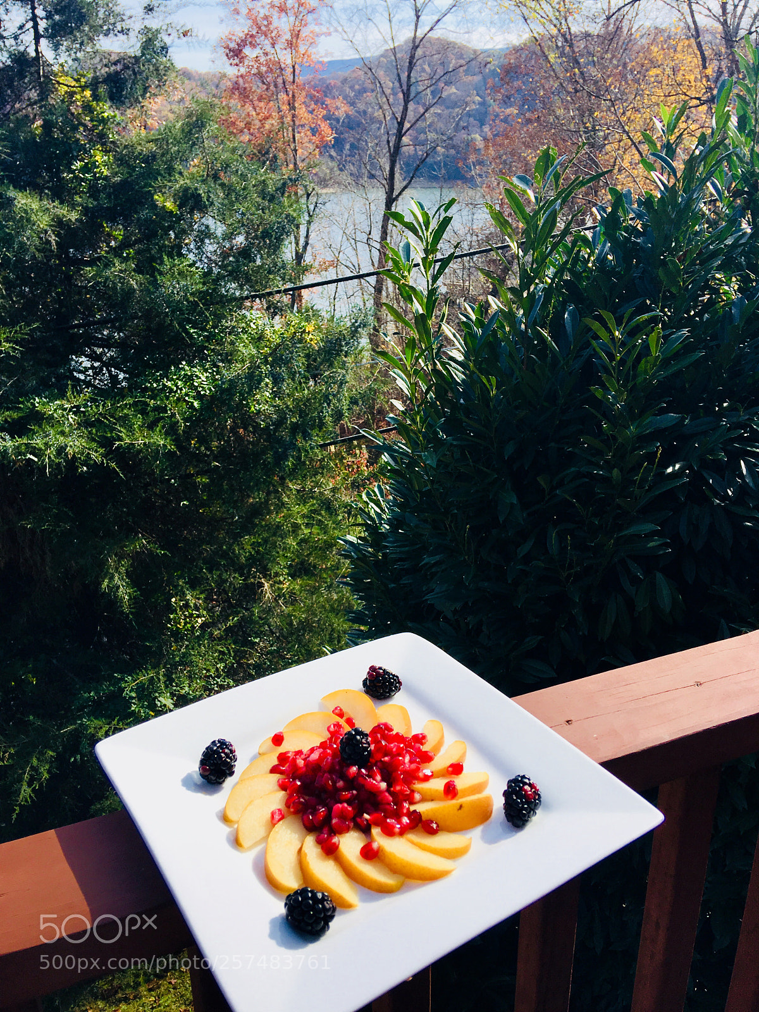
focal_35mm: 29
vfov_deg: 61.7
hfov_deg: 48.2
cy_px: 506
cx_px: 380
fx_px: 848
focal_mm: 4.15
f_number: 2.2
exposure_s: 1/1040
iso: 25
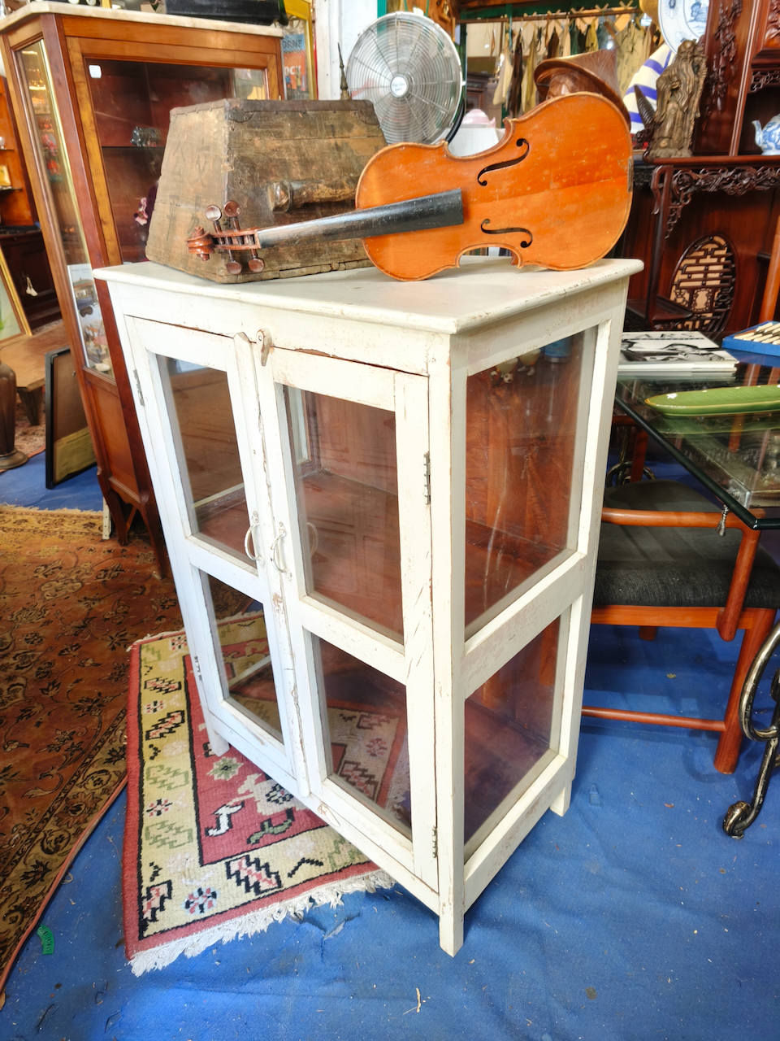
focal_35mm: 23
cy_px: 520
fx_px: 691
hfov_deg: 58.9
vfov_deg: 73.9
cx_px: 390
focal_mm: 5.35
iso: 1000
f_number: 1.7
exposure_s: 1/33.3
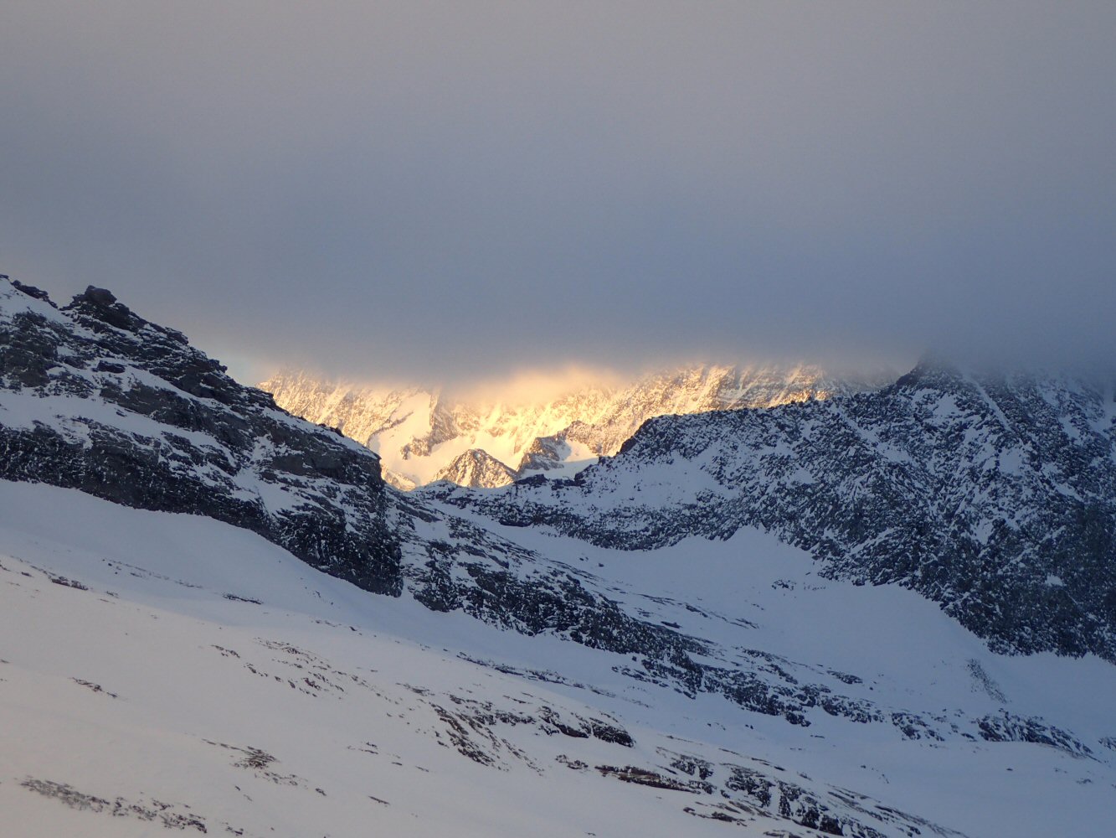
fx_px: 2741
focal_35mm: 85
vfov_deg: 17.4
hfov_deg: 23.0
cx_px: 558
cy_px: 419
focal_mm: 15.41
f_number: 4.5
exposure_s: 1/160
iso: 200
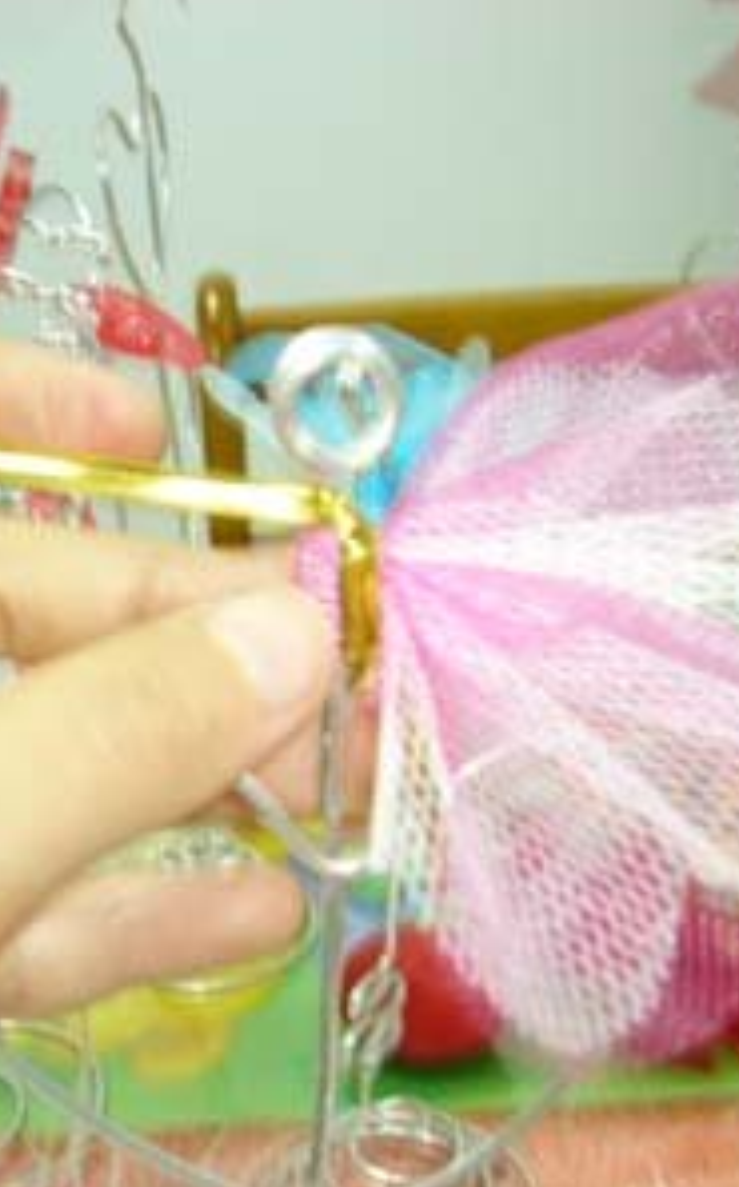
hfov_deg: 25.7
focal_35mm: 50
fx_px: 1615
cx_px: 320
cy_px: 595
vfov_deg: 40.3
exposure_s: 1/5
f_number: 2.8
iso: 100
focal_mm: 5.8
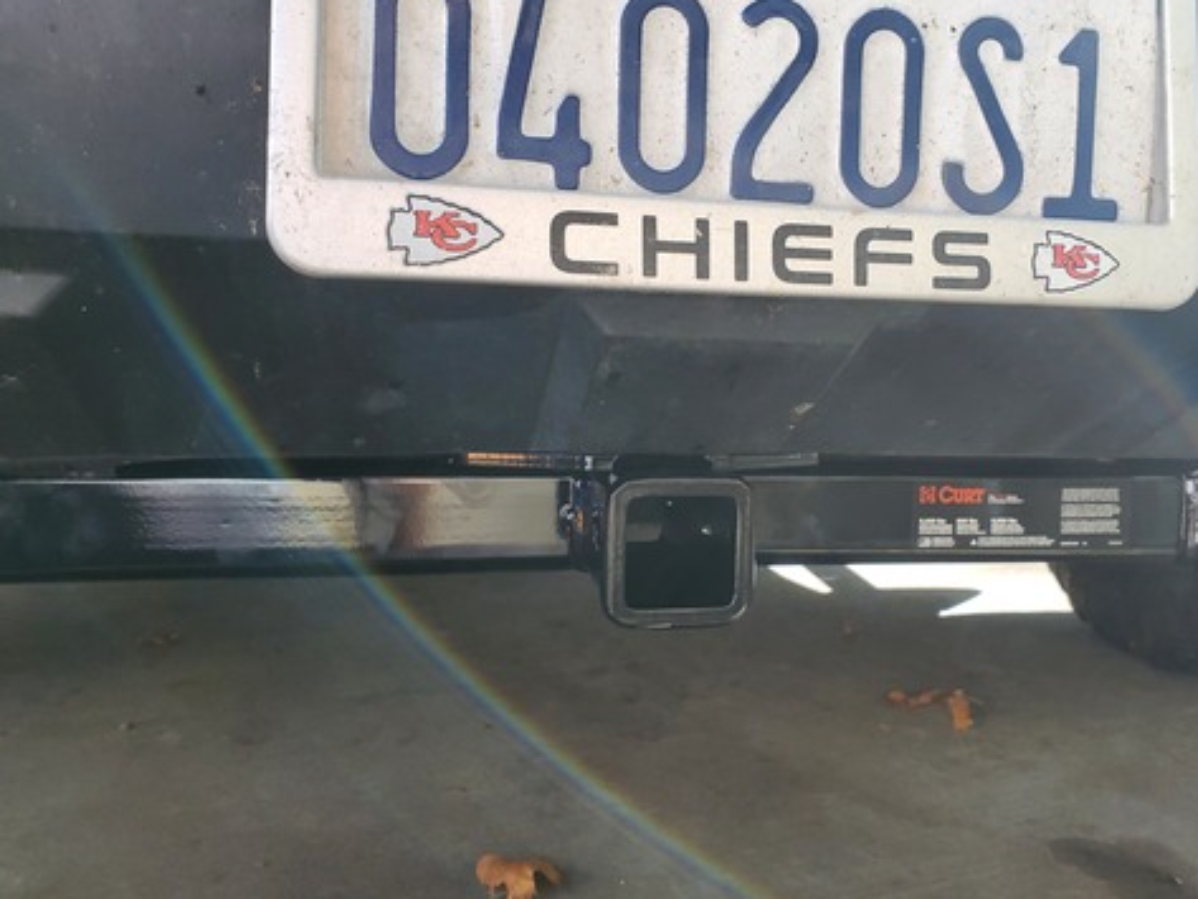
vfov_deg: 42.8
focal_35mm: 33
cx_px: 740
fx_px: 1142
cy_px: 380
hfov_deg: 54.8
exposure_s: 1/120
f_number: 2.4
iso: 64
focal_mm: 4.3
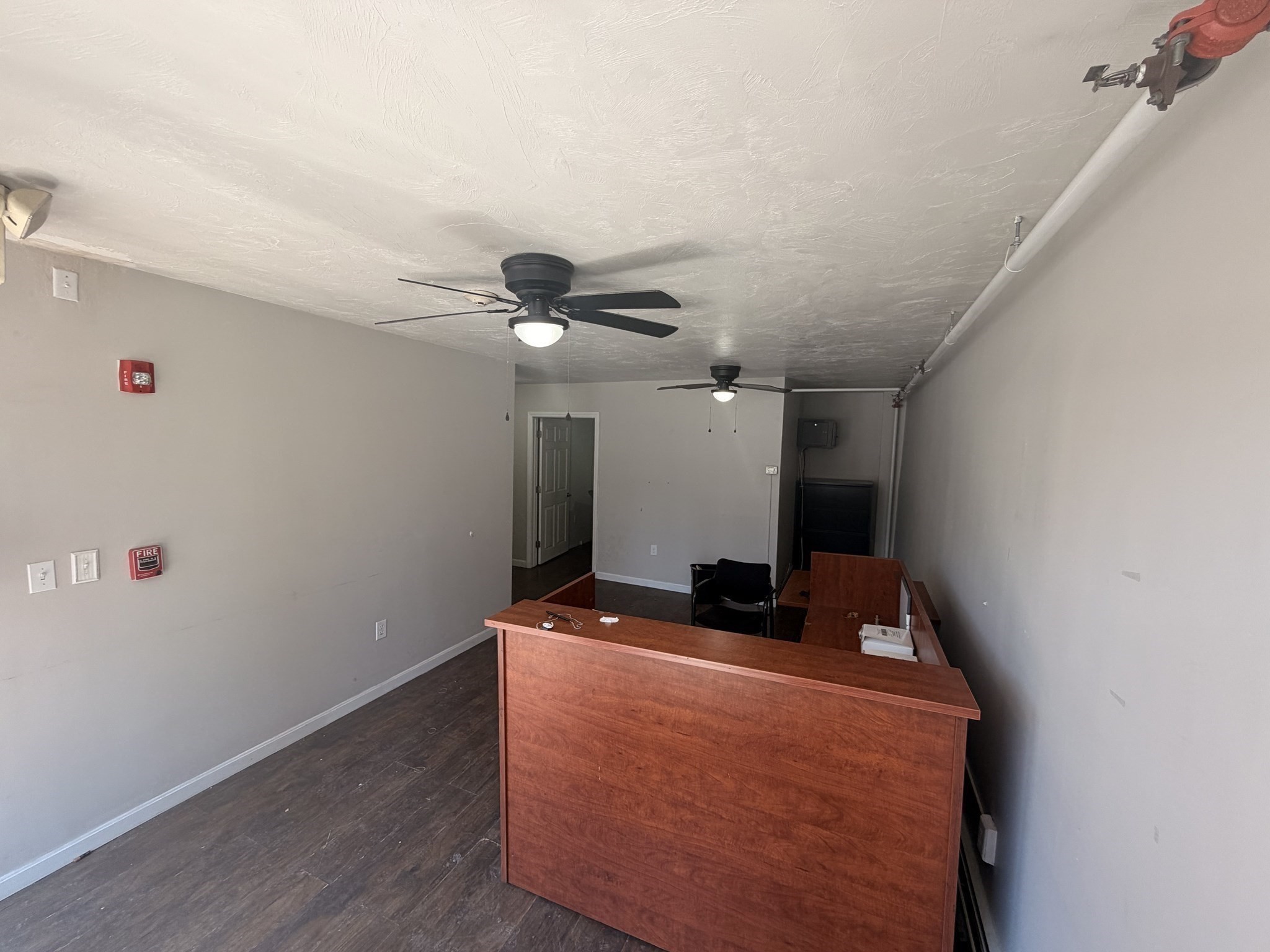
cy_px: 476
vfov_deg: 85.7
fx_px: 514
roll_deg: -1.6
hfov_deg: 102.1
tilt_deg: -6.2
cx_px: 635
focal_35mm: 14
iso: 64
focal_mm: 2.22
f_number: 2.2
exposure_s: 1/120
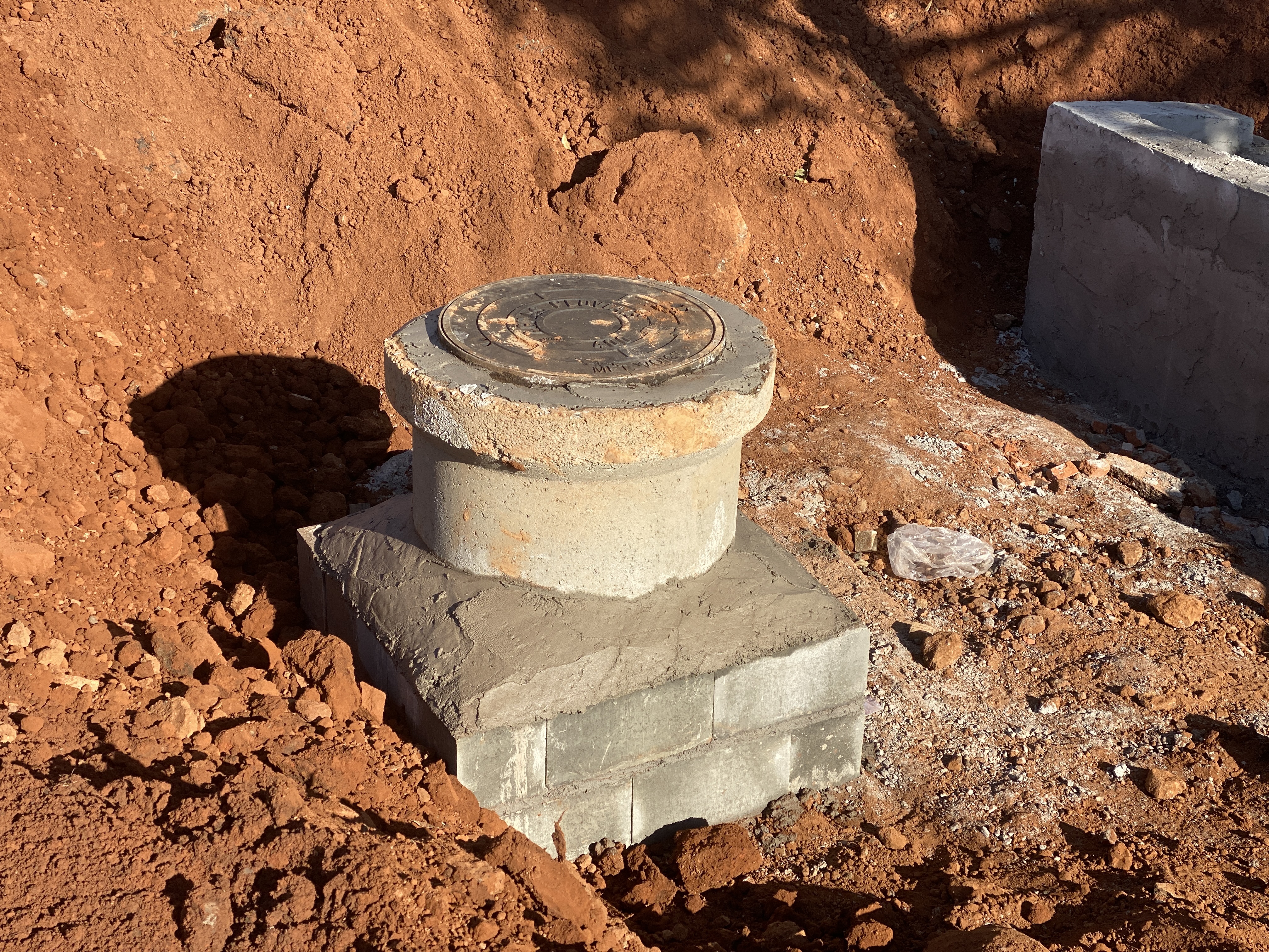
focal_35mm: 52
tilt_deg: -26.8
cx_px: 634
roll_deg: -1.1
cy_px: 476
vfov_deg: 28.0
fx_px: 1906
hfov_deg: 36.8
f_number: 2
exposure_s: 1/905
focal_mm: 6
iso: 20
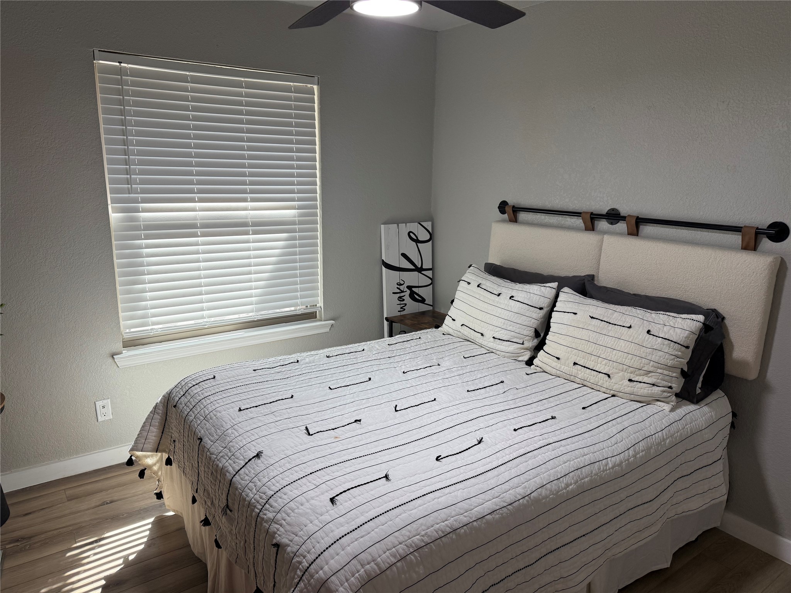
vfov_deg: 56.8
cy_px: 296
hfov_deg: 71.6
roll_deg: -0.7
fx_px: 548
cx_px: 396
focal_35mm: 24
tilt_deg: -13.4
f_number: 1.78
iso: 100
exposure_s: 1/120
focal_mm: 6.76
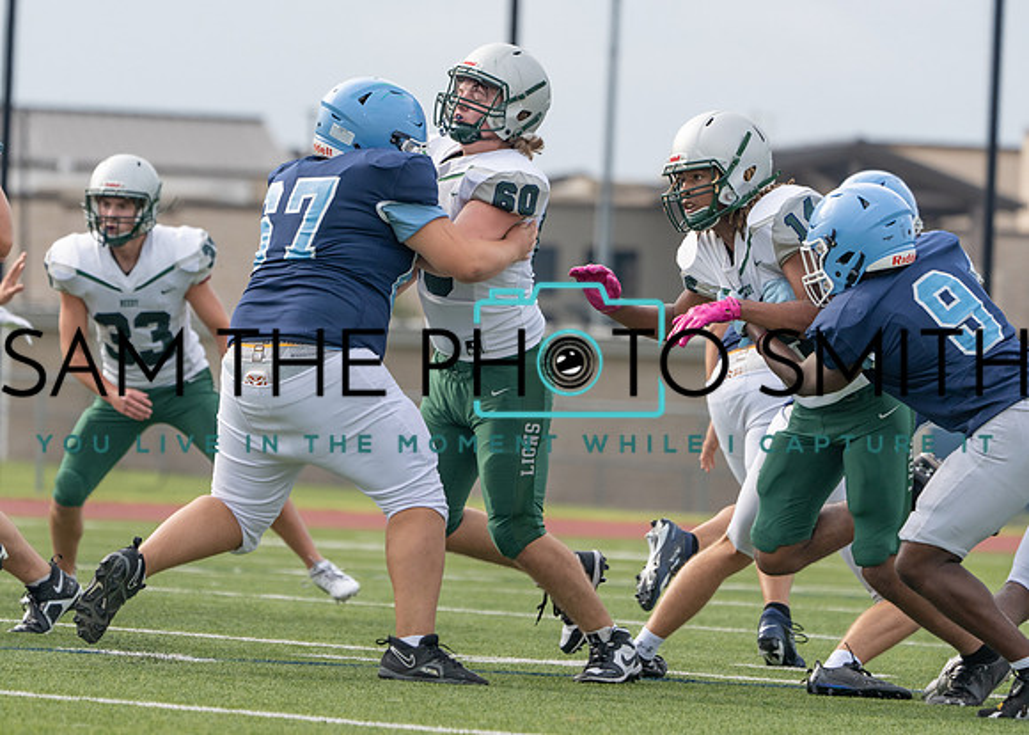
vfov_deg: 4.3
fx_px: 9704
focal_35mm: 332
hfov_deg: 6.1
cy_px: 370
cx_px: 380
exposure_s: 1/1250
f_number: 5.6
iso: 400
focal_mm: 268
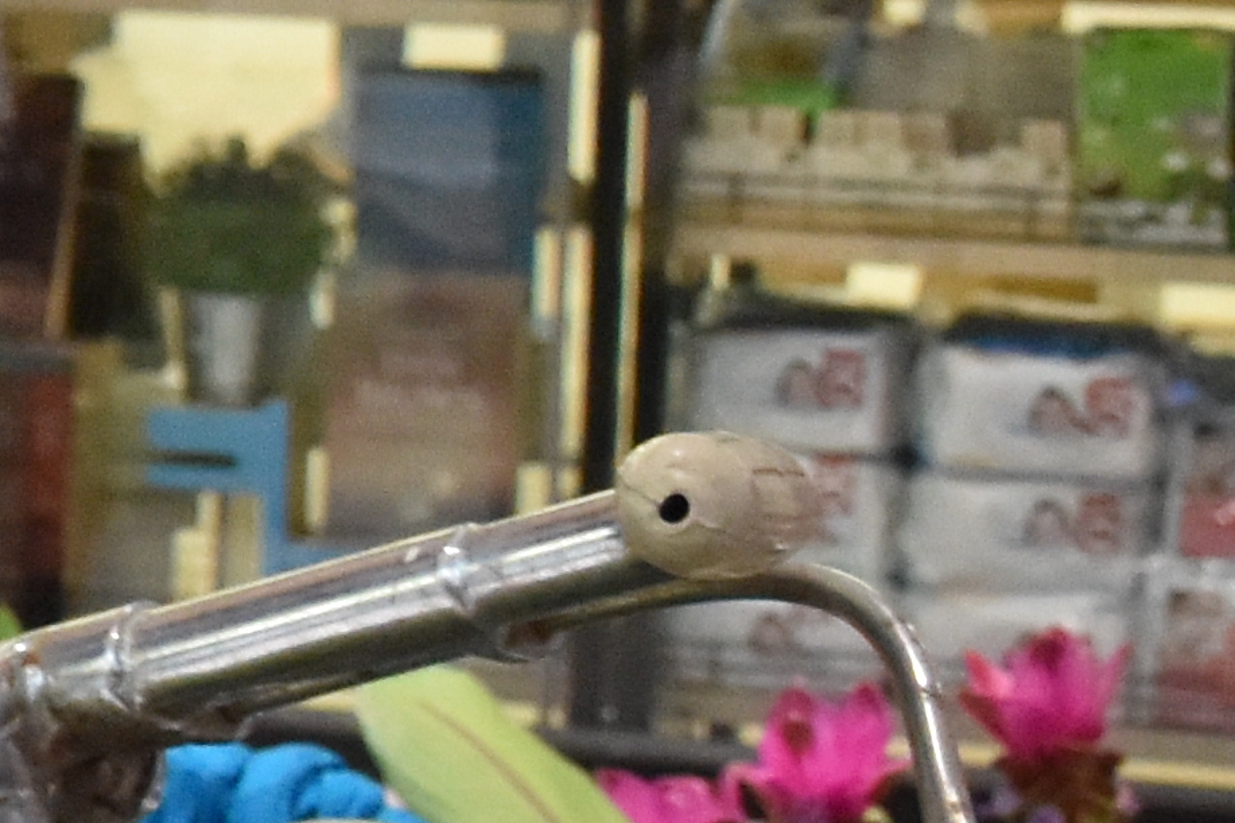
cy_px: 90
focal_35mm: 216
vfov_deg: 6.3
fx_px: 7408
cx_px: -2088
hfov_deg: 8.4
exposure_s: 1/125
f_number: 5.6
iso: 1250
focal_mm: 22
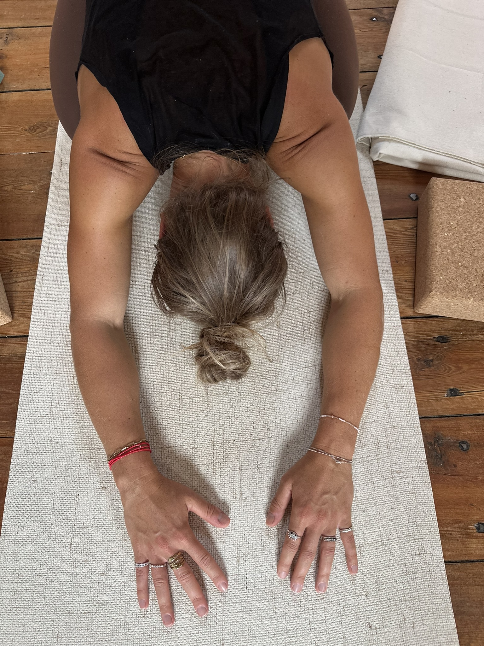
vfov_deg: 71.6
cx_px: 242
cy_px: 323
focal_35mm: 24
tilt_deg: -68.7
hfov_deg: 56.8
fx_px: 447
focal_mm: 6.86
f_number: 1.78
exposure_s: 1/50
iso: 250
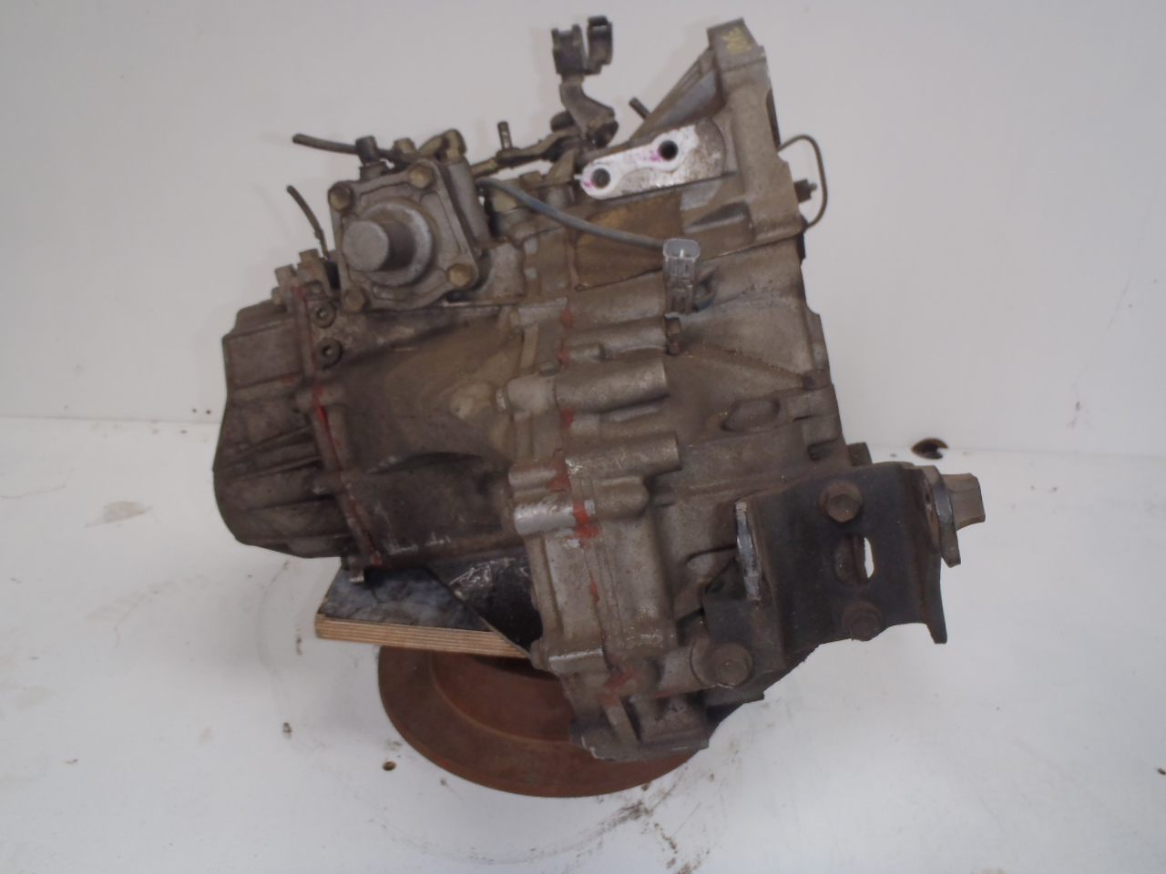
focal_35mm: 28
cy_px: 437
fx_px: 943
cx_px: 583
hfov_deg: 63.4
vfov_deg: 49.7
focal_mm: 5
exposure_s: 1/30
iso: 100
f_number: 3.9
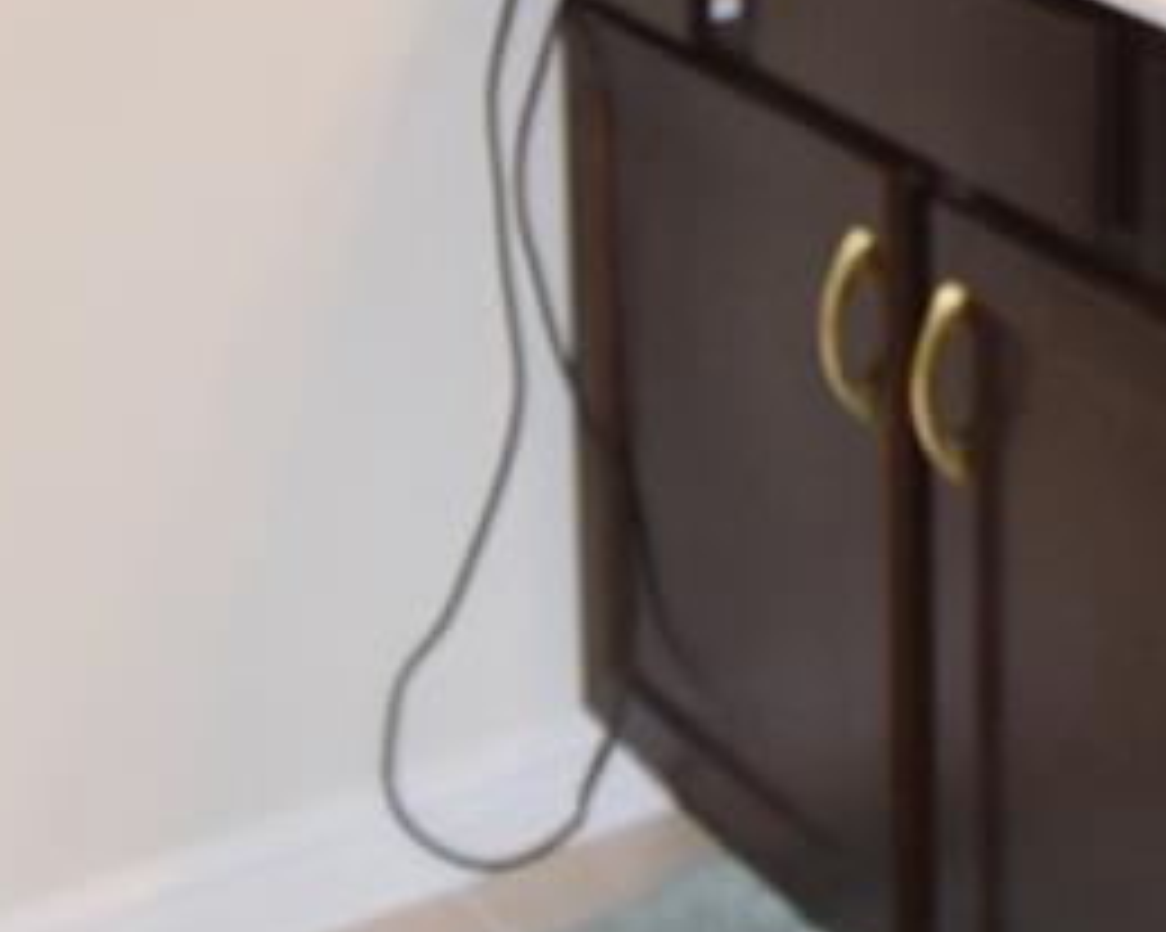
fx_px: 3001
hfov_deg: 20.1
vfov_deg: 16.6
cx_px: 1526
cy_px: -320
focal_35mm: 87
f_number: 5.6
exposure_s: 1/125
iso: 560
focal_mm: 10
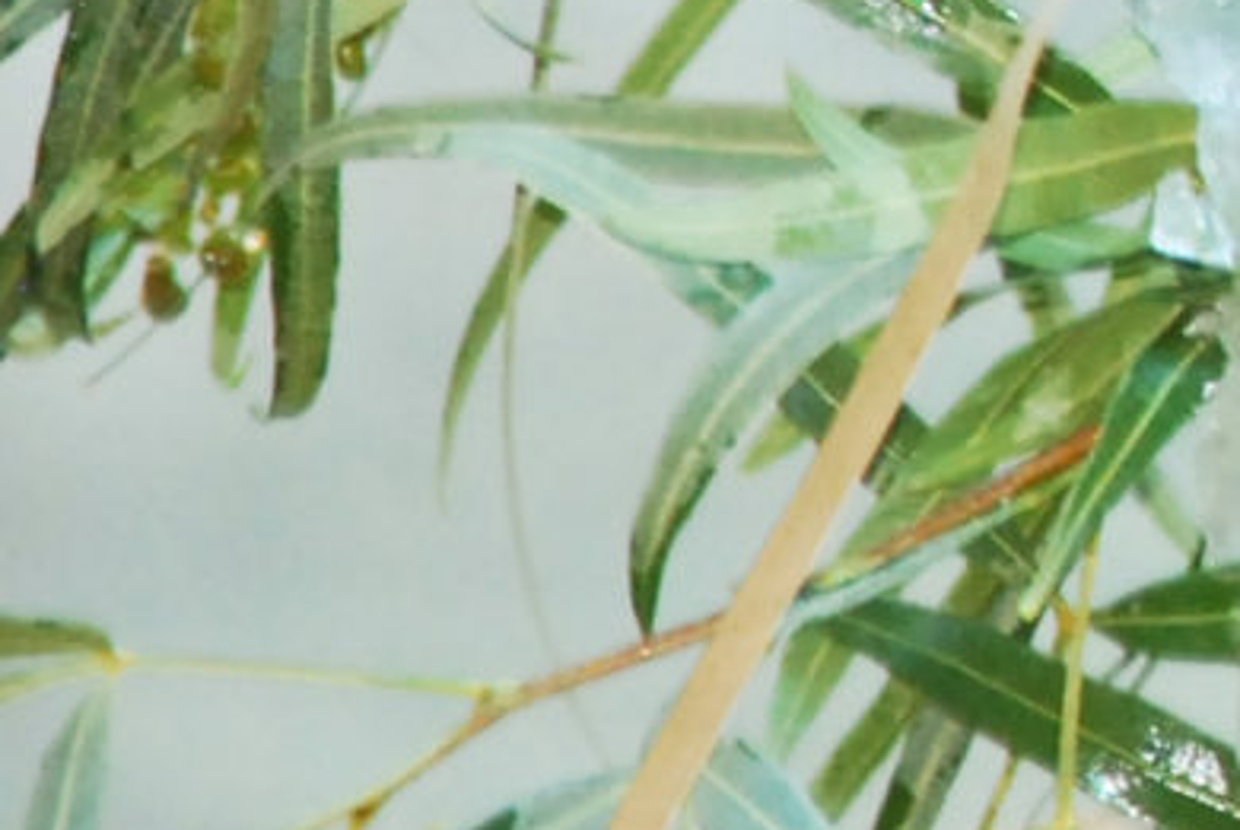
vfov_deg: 1.0
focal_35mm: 1328
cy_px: -1390
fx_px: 45802
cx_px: 3892
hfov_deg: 1.5
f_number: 5
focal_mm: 135
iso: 720
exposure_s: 1/60
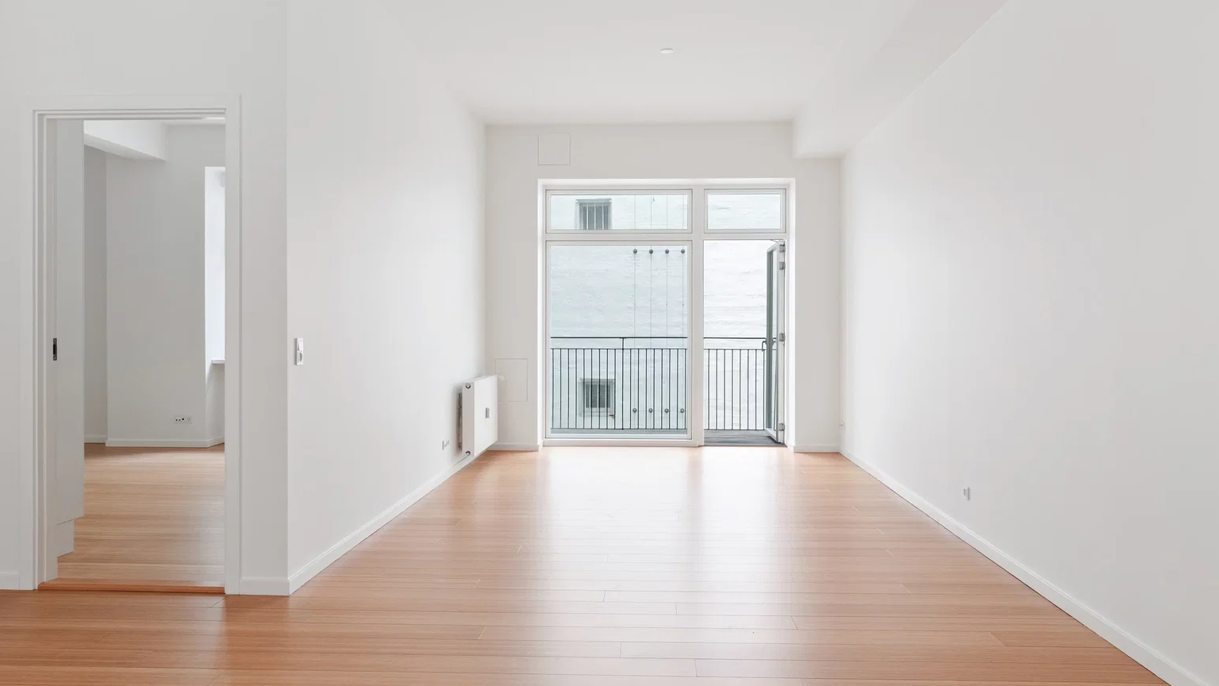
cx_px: 621
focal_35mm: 25
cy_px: 323
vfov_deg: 46.7
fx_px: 793
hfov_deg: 75.1
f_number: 10
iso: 200
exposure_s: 1
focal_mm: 15
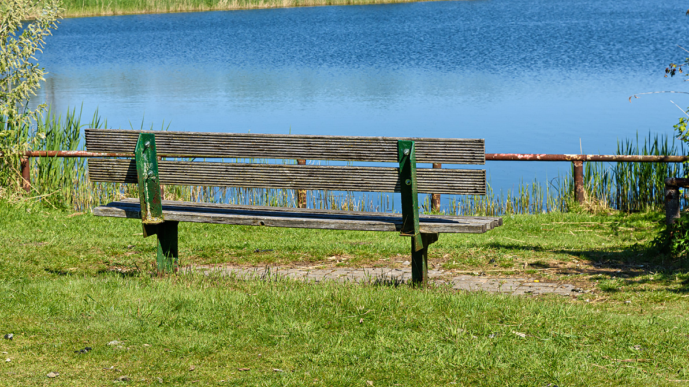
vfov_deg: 15.3
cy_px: 172
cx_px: 344
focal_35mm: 79
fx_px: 1443
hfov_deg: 26.9
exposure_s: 1/640
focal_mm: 50
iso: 200
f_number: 9
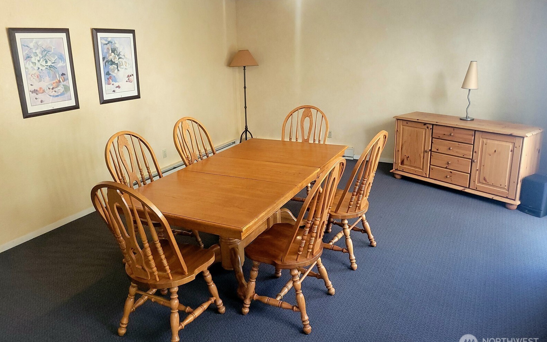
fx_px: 417
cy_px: 149
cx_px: 271
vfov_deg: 44.4
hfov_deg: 66.5
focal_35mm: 28
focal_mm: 5.4
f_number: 1.8
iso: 250
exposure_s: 1/120
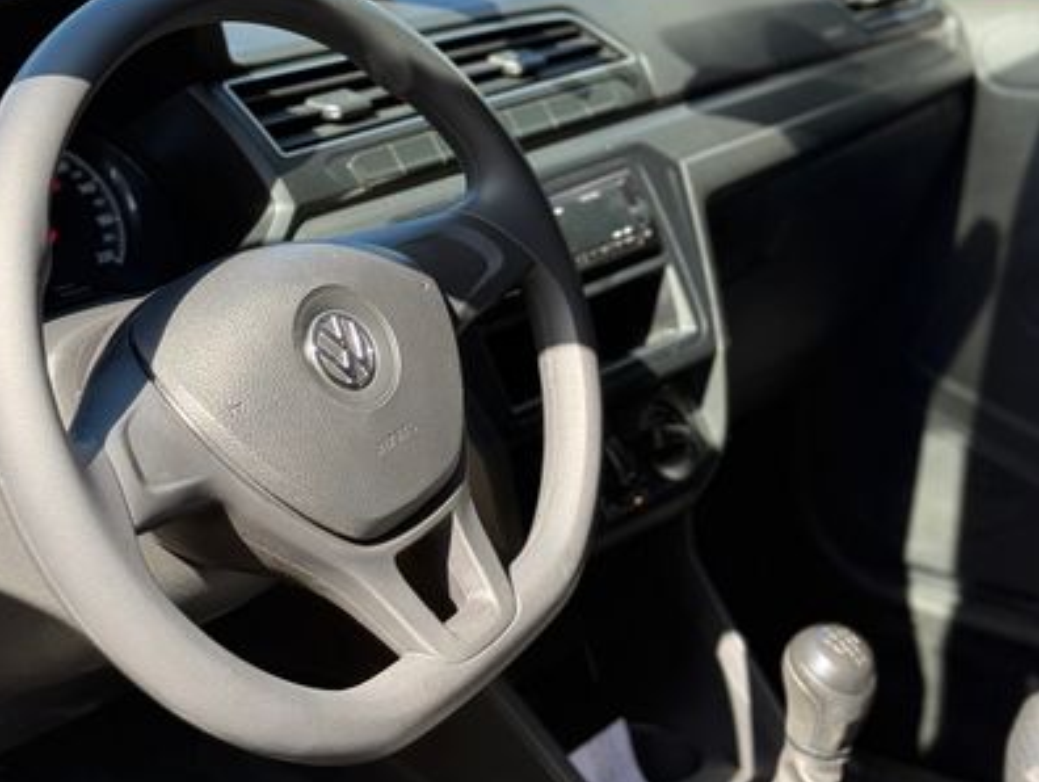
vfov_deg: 25.7
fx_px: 1713
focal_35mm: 57
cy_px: 349
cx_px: 425
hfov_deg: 33.7
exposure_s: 1/432
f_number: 1.78
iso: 100
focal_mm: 6.76
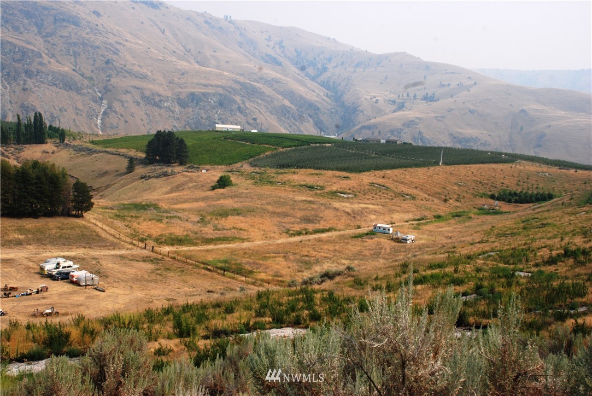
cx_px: 296
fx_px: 642
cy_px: 198
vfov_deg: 34.3
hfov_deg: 49.5
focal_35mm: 39
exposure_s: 1/250
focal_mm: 26
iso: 200
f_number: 8
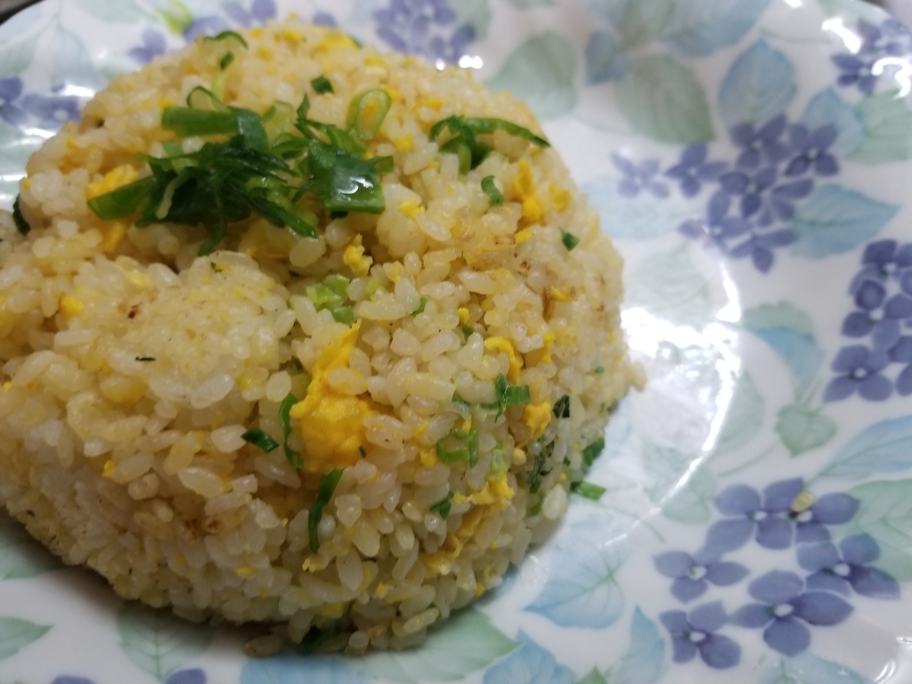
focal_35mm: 26
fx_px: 685
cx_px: 456
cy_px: 342
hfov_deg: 67.3
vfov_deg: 53.1
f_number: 1.7
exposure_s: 1/30
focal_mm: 4.25
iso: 250
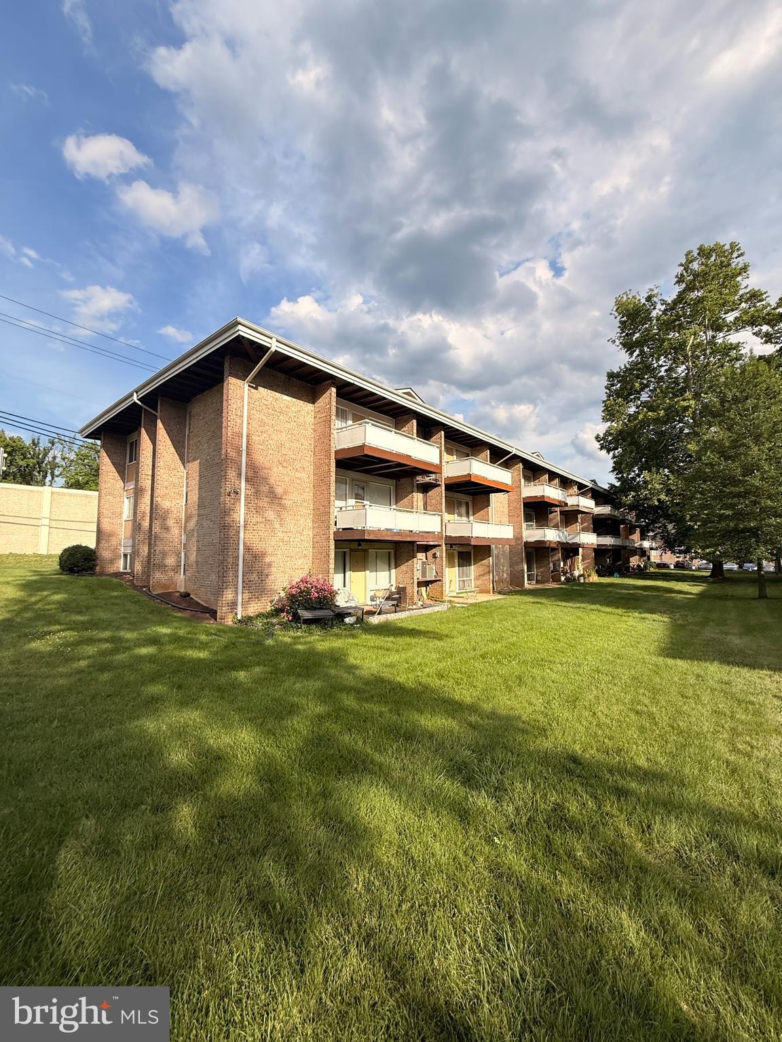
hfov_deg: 85.7
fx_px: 422
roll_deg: +0.3
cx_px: 391
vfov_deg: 102.1
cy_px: 521
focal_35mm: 14
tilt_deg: +5.6
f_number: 2.2
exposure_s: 1/1901
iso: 50
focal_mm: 2.22
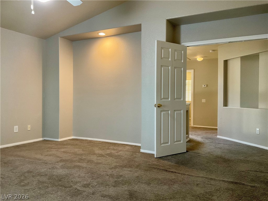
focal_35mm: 29
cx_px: 134
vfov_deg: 48.2
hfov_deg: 61.7
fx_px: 225
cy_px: 100
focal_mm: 3
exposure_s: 1/60
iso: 200
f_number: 1.8
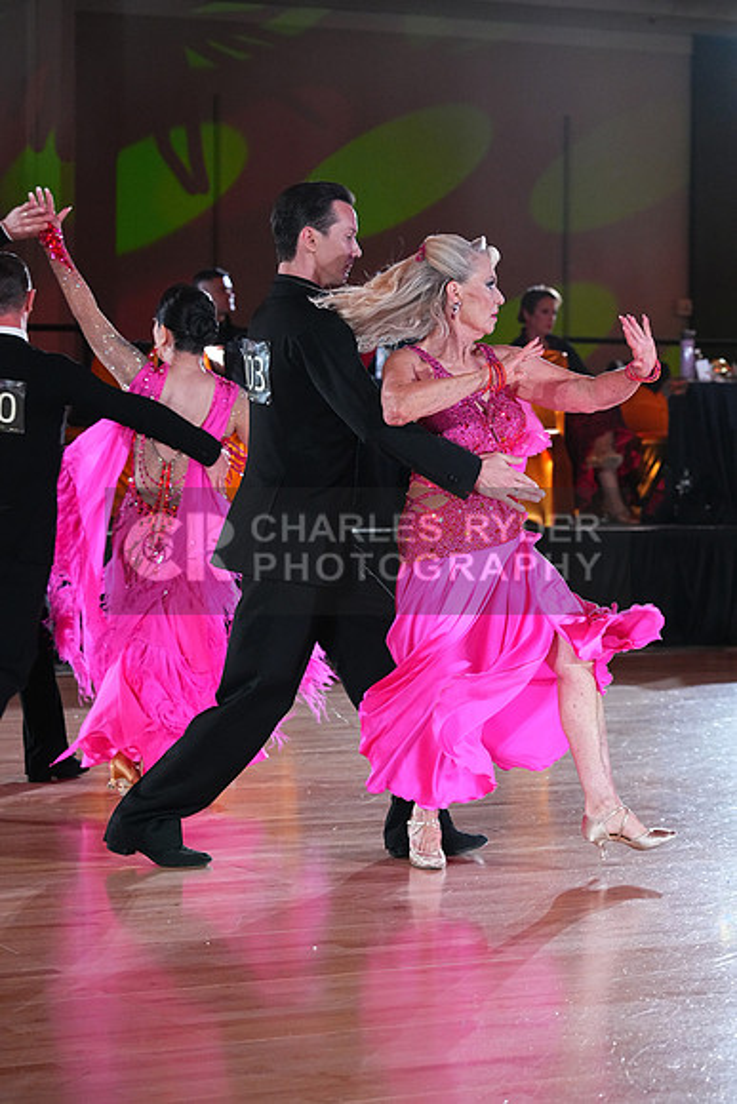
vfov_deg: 21.2
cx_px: 368
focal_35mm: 96
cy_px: 552
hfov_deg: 14.3
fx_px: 2946
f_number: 5
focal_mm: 96
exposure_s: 1/400
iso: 5000
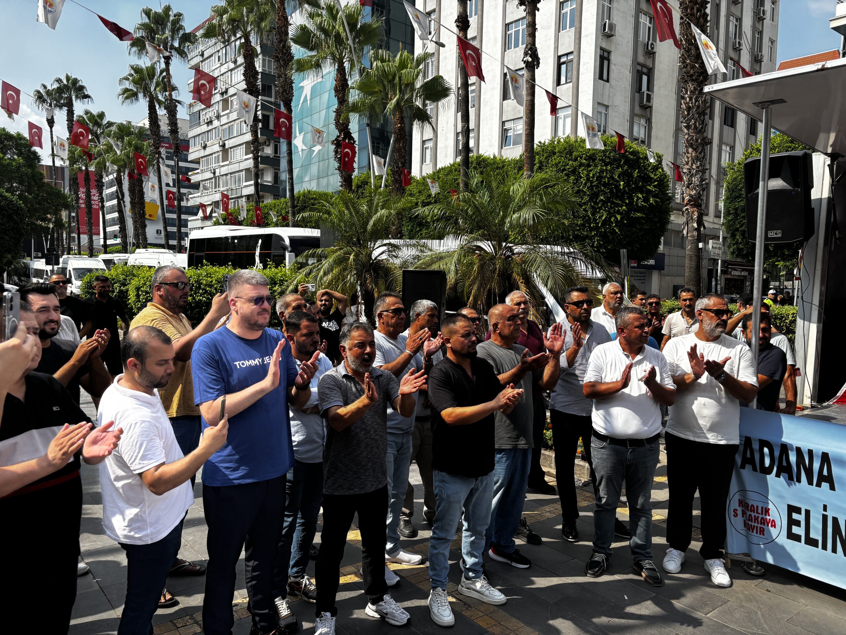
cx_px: 423
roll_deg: -1.3
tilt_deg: -6.7
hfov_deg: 67.3
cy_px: 318
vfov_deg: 53.1
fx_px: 635
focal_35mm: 26
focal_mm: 5.96
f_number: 1.6
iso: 50
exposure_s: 1/1642
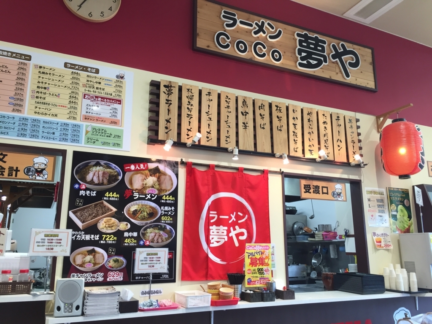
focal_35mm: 29
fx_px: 362
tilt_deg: +13.6
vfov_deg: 48.2
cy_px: 162
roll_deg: -1.2
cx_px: 216
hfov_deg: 61.7
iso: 32
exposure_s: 1/40
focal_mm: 4.15
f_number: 2.2
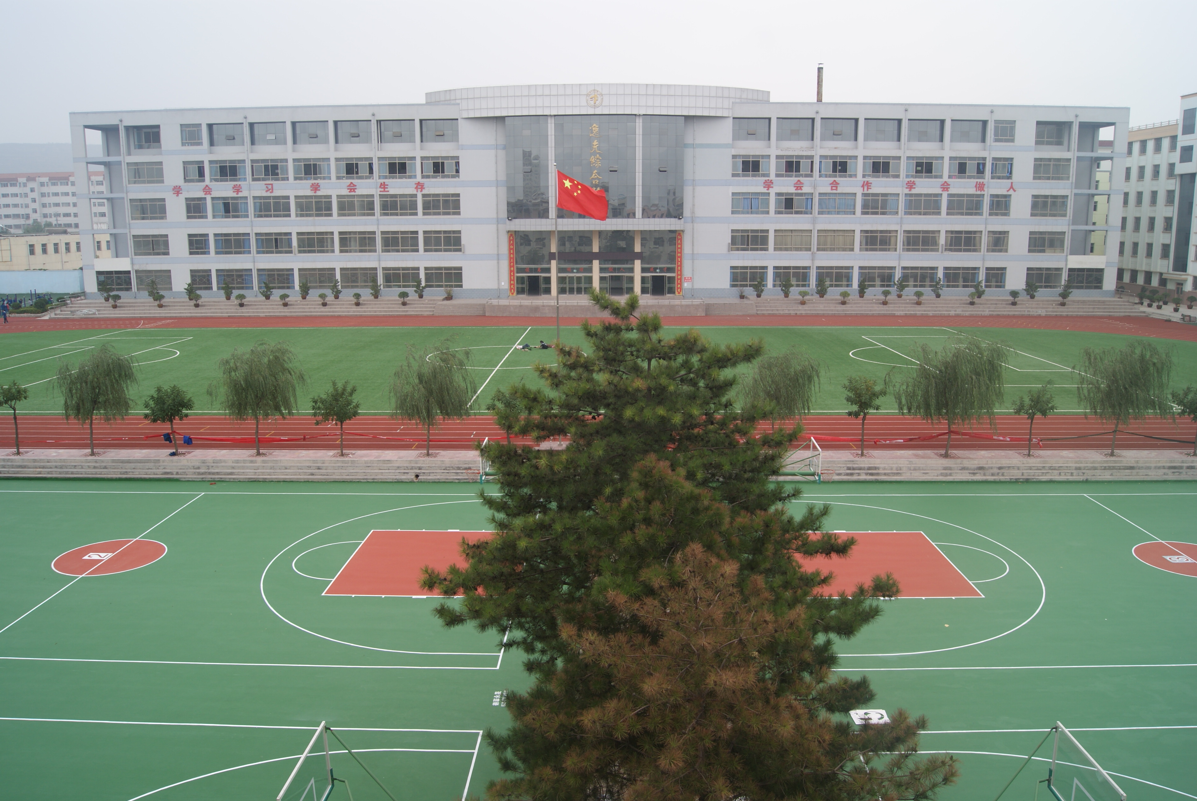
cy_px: 400
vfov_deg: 48.0
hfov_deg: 67.3
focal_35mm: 27
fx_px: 899
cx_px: 598
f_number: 8
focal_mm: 18
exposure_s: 1/60
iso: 100
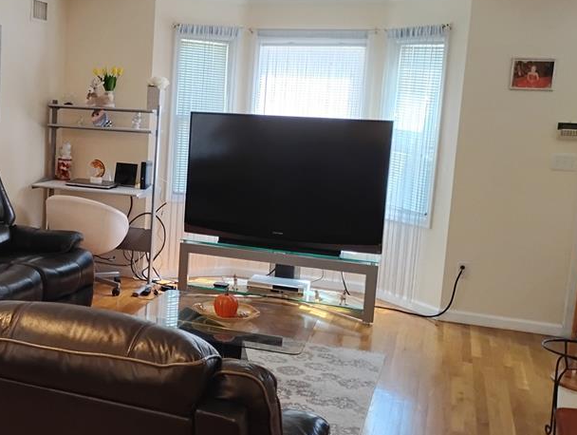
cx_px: 99
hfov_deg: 38.5
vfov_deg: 31.0
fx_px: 785
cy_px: 214
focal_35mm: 47
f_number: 1.8
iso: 909
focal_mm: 4.26
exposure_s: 1/40
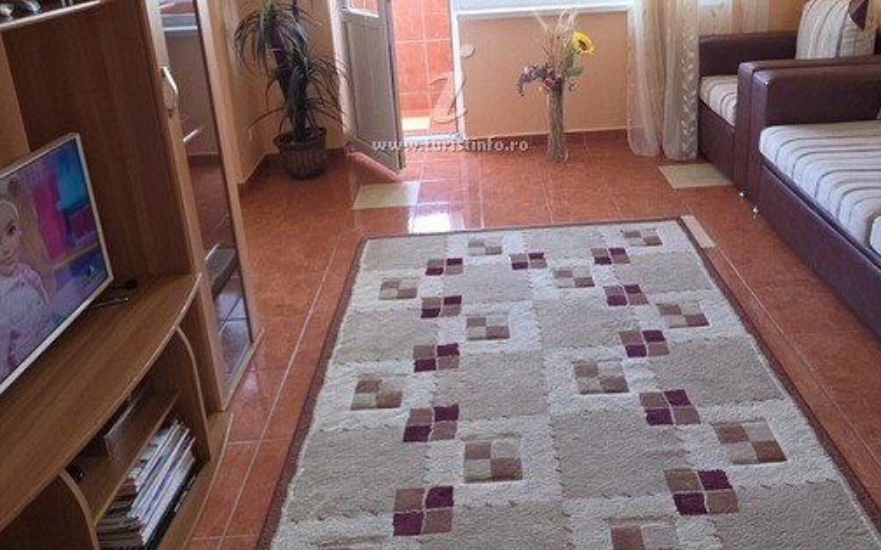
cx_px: 484
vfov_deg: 43.0
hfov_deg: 66.3
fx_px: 672
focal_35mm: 28
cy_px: 129
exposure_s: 1/50
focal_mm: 2.2
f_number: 1.9
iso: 80
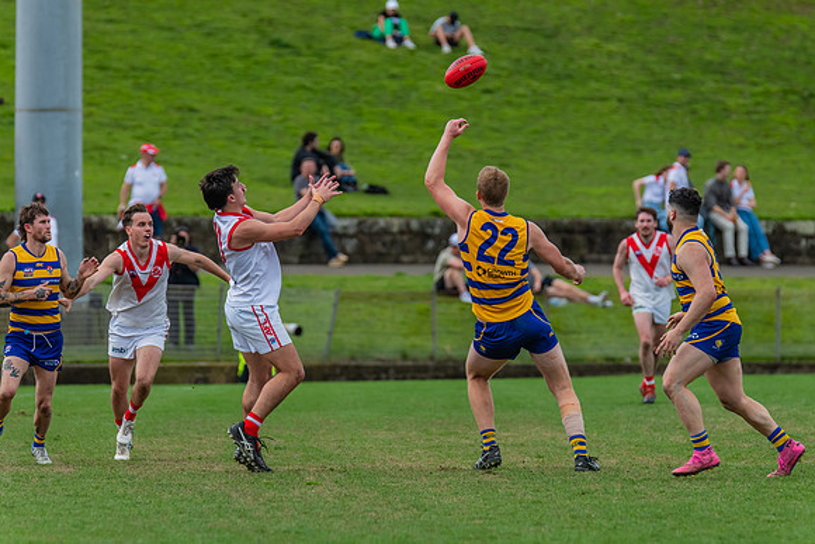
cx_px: 428
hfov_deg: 5.4
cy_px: 266
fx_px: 8720
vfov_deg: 3.6
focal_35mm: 385
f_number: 5.6
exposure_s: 1/1600
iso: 800
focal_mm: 360
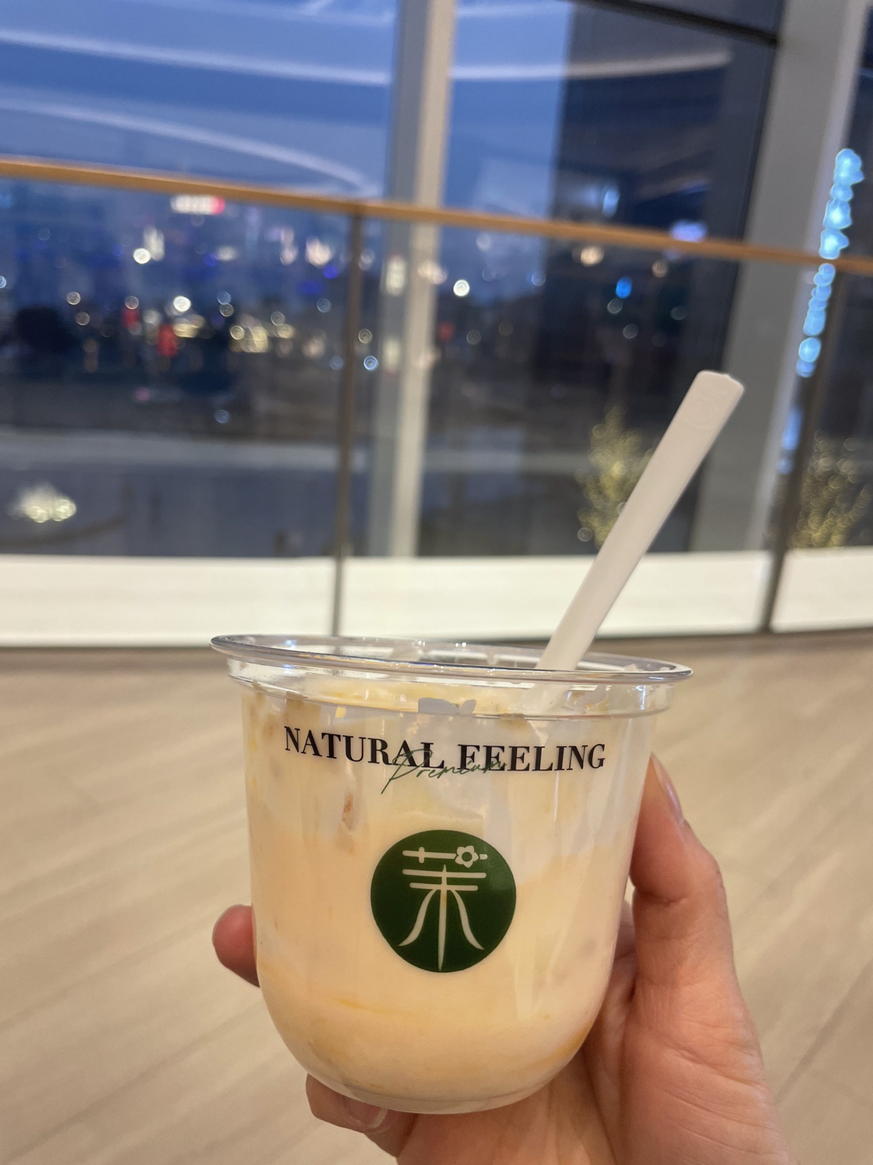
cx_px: 436
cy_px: 582
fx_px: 874
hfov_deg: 53.1
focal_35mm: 26
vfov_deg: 67.3
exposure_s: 1/95
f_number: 1.6
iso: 125
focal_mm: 4.2
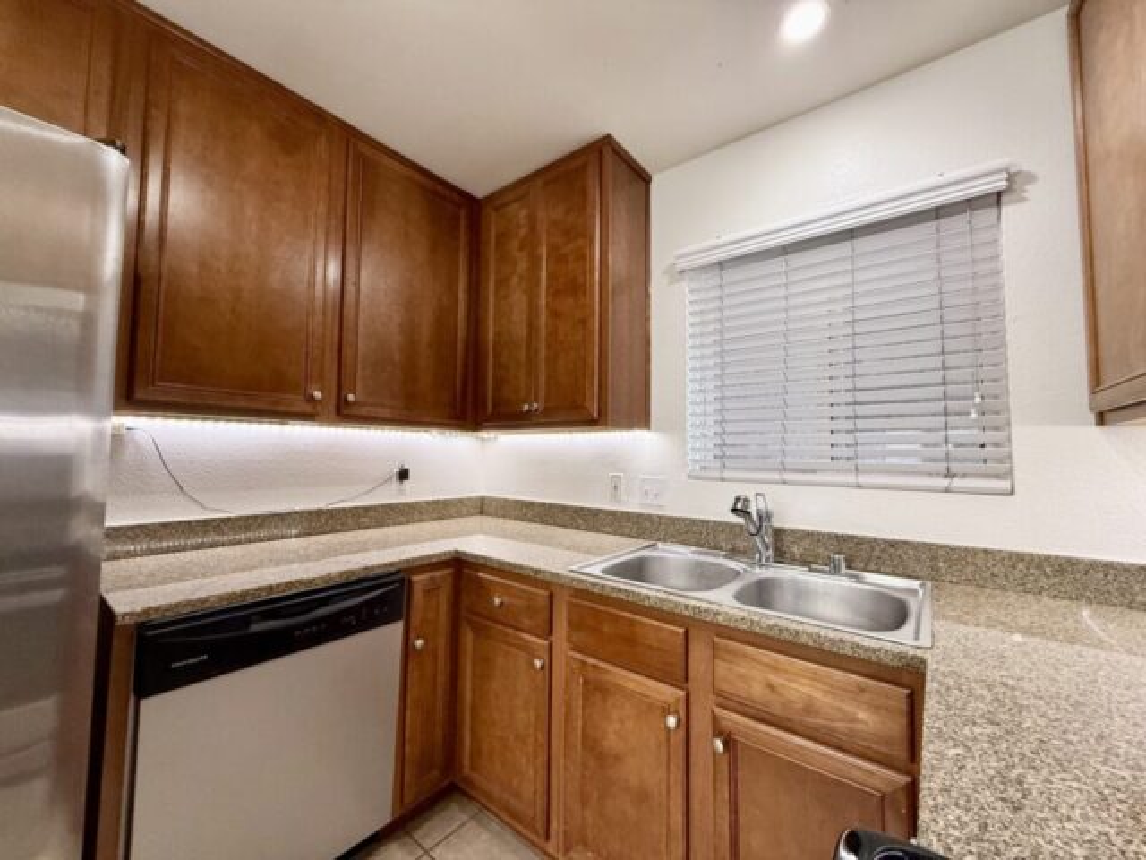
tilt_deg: +4.0
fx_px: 463
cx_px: 573
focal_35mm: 14
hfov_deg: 102.1
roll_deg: -0.7
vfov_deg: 85.7
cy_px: 430
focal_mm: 2.22
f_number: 2.2
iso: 250
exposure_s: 1/60
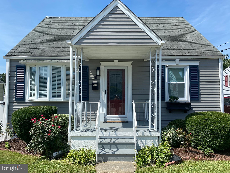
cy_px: 86
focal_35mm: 26
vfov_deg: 53.1
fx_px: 173
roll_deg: -0.1
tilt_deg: +2.9
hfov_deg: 67.3
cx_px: 115
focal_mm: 4.25
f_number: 1.8
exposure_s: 1/2463
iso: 32
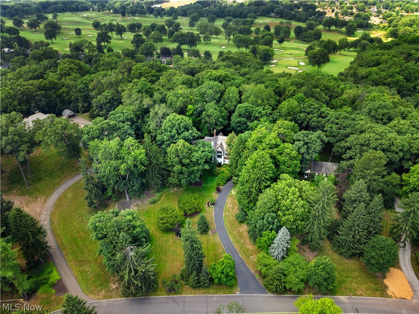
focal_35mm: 24
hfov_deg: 71.6
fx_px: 290
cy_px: 157
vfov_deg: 56.7
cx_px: 210
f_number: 2.8
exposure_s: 1/200
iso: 120
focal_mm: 12.29
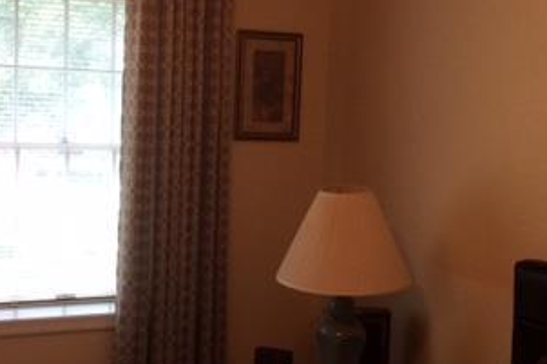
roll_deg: -1.7
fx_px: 972
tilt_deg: -7.2
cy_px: 216
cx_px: 250
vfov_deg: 21.2
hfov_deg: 31.4
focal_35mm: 64
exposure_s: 1/30
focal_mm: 4.15
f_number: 2.2
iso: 40
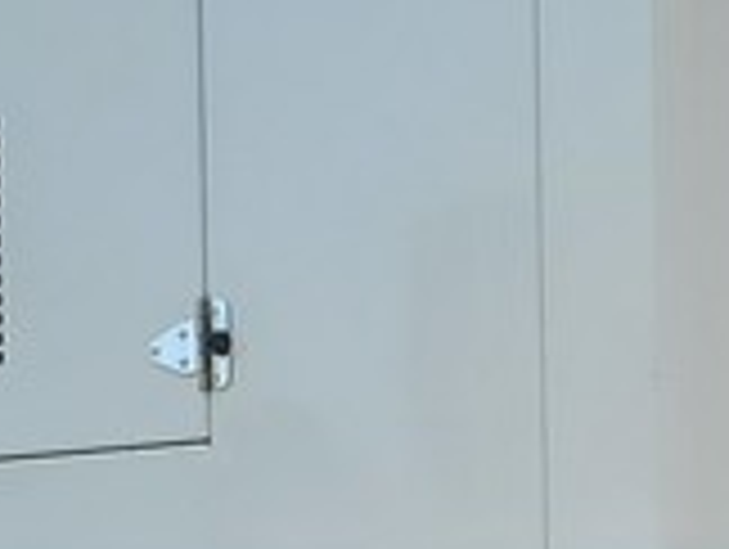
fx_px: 3459
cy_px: 860
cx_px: 1080
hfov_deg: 11.5
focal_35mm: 164
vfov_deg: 8.8
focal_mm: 4.3
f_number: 2.4
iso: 50
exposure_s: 1/826
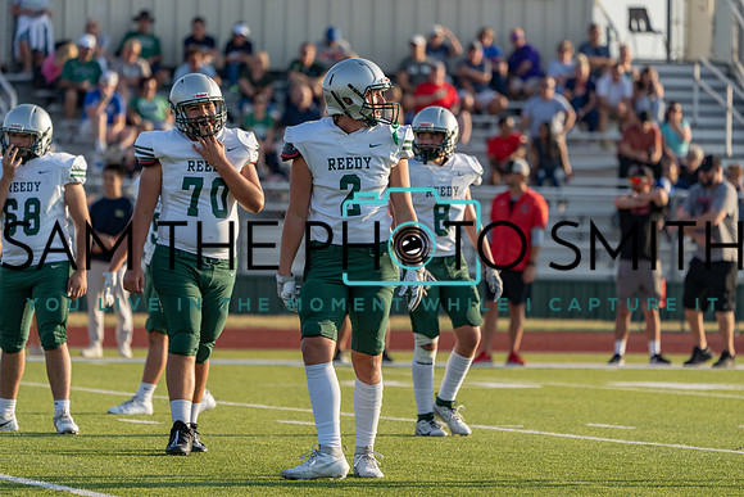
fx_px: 6139
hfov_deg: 6.9
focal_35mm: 297
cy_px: 248
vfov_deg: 4.6
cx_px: 372
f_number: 5.6
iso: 500
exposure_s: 1/1250
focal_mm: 297
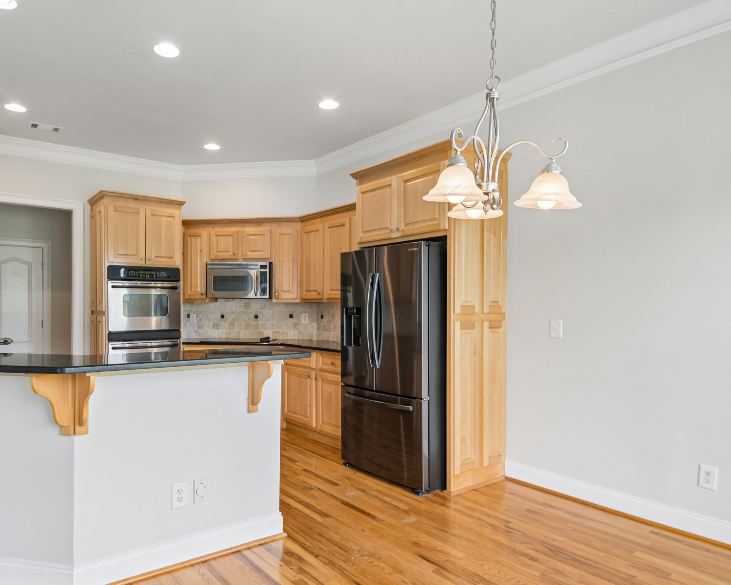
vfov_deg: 60.8
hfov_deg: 72.1
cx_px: 304
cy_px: 317
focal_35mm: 23
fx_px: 498
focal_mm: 15
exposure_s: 1/25
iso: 64
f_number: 8
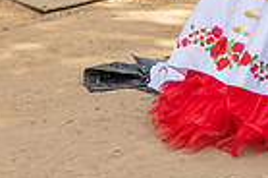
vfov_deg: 8.2
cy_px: -181
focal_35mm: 159
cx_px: 482
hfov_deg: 11.9
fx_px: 1181
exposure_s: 1/200
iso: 1000
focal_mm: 38
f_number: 11
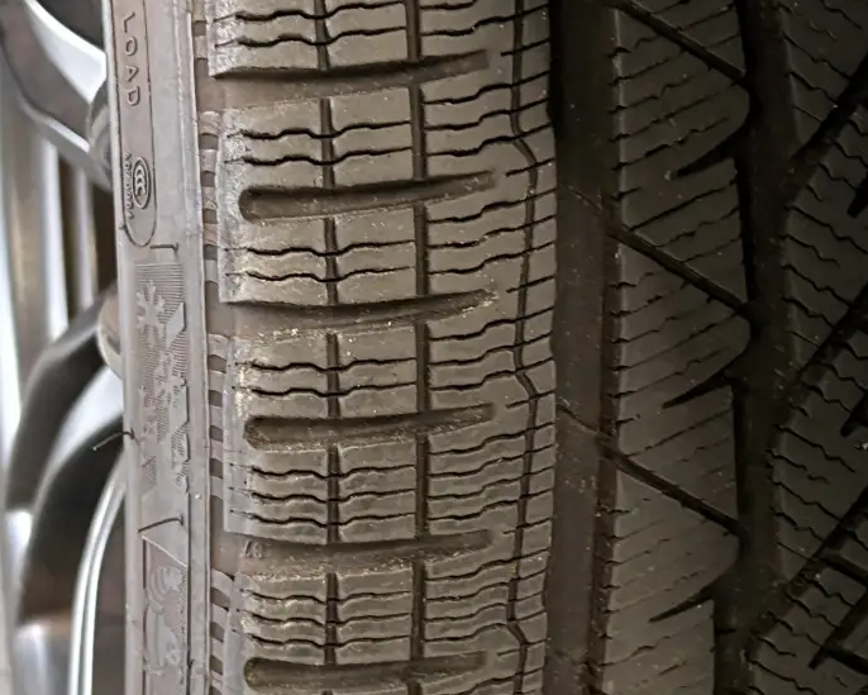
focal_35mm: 71
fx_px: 1824
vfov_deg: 21.5
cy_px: 435
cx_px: 449
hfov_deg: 26.8
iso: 200
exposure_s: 1/60
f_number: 1.6
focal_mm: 5.96
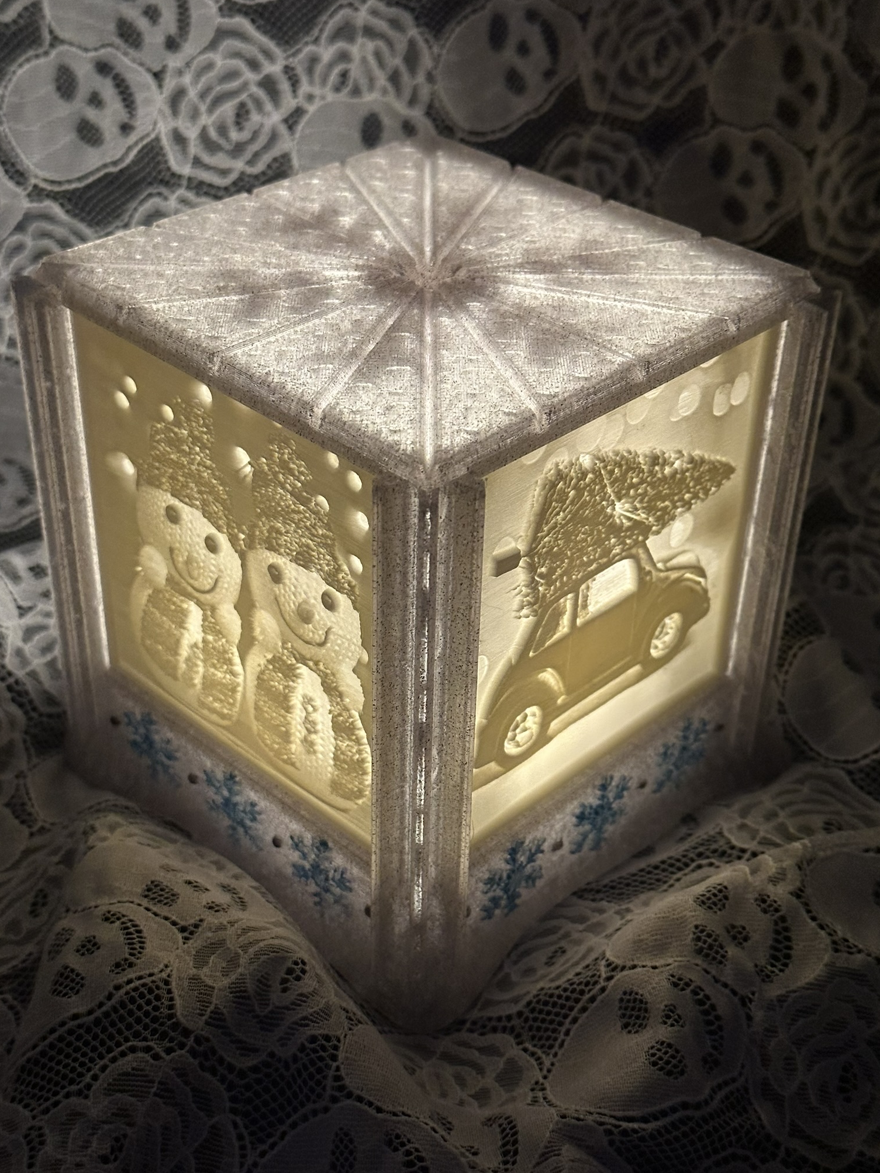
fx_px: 1661
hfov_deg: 29.7
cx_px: 438
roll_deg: -0.3
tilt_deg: -35.5
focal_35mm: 49
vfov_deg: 38.9
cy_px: 584
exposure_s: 1/27
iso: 500
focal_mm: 6.86
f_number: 1.78
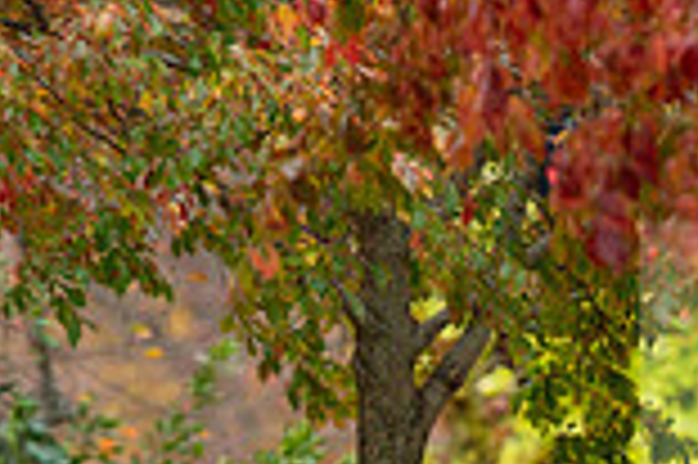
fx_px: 13054
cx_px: 504
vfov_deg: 2.0
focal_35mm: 674
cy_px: 768
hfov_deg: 3.1
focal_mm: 180
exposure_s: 1/320
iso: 160
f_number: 3.2
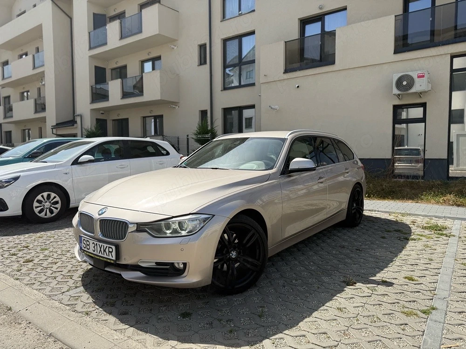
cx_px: 233
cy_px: 174
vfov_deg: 56.8
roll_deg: +0.1
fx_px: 323
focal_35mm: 24
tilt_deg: -2.4
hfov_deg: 71.6
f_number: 1.78
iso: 125
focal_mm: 6.76
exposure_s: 1/5714
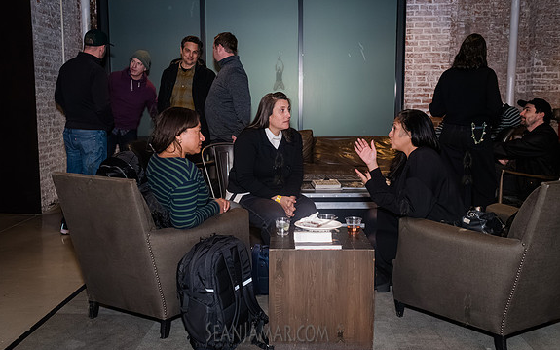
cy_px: 167
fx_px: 549
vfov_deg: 35.3
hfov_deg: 54.0
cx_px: 279
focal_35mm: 36
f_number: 5
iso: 8000
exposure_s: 1/400
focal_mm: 35
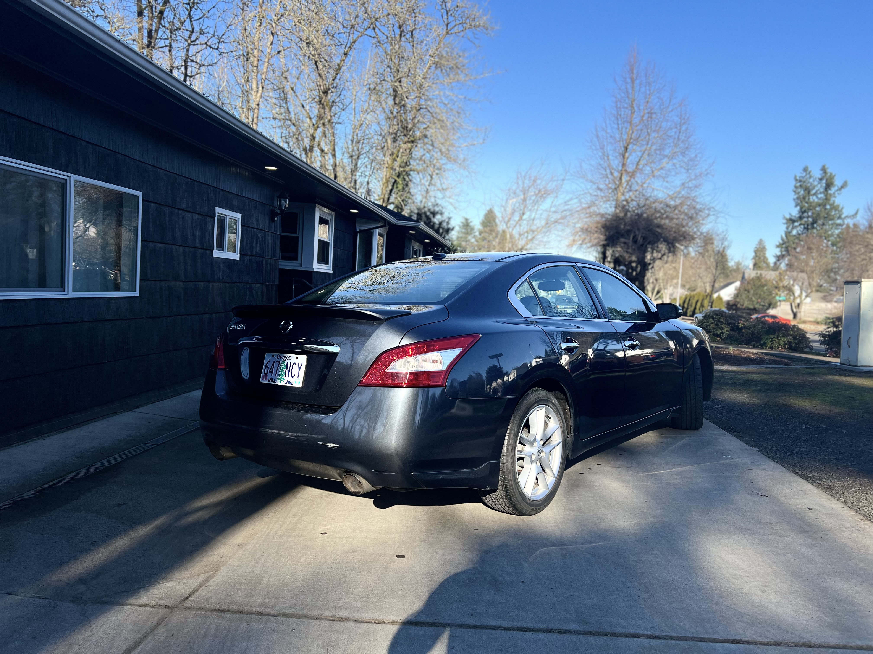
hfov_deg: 67.3
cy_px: 327
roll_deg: -3.6
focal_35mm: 26
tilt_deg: -3.6
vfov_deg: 53.1
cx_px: 436
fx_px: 656
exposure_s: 1/2353
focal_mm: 5.7
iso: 50
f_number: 1.5
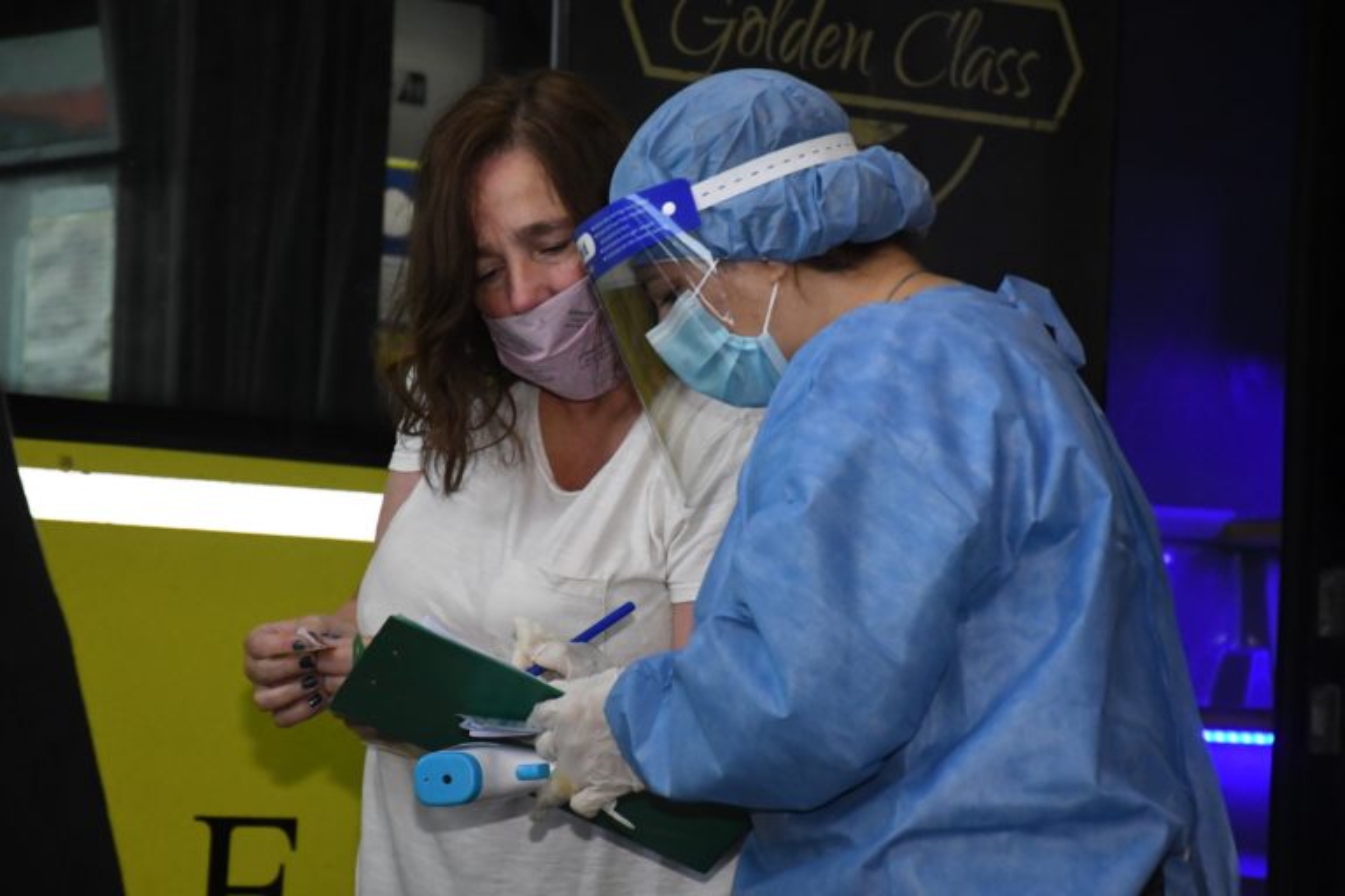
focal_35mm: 150
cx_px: 672
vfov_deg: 9.1
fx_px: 5604
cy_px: 448
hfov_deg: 13.7
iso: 6400
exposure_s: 1/200
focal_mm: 100
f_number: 6.3
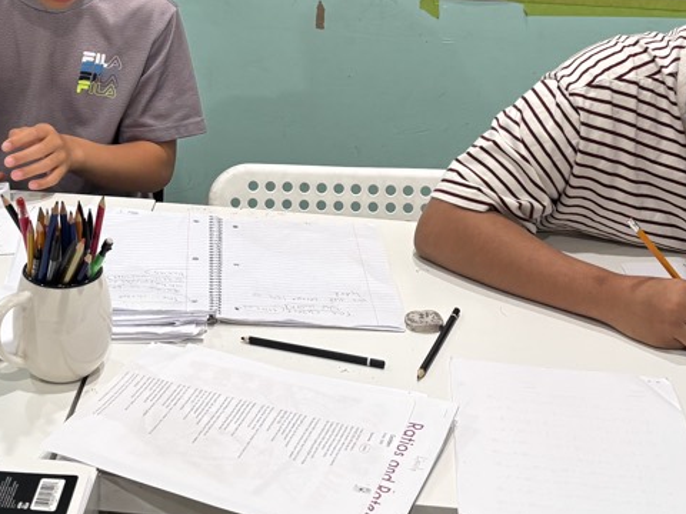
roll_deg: -2.7
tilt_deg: -15.5
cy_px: 91
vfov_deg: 22.2
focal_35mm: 65
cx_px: 244
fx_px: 1288
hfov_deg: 29.7
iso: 125
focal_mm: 5.96
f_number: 1.6
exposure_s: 1/120
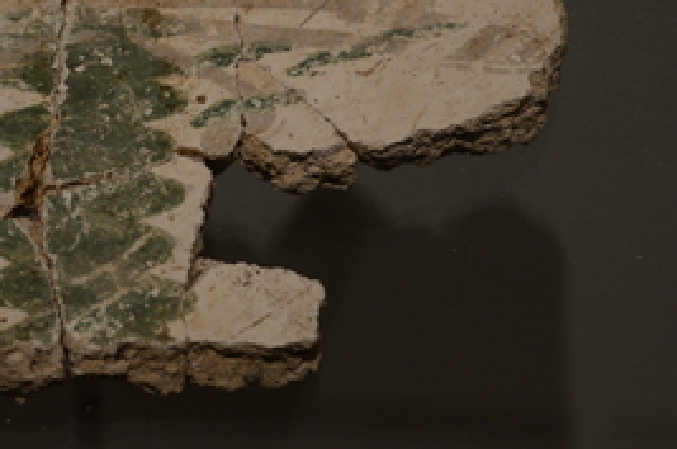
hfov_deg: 11.8
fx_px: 3247
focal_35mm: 173
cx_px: 122
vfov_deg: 7.9
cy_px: 123
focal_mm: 70
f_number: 5.3
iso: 1250
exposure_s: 1/160
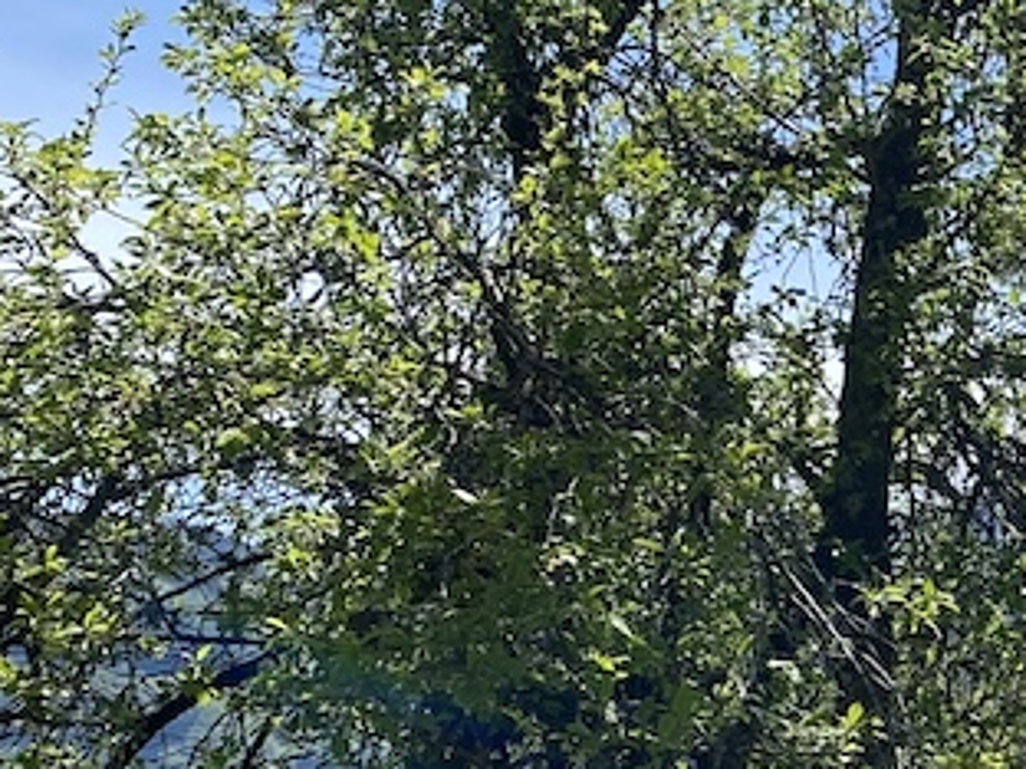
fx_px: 2964
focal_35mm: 100
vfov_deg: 14.5
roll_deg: -3.3
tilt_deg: +2.1
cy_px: 802
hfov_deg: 17.2
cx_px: 1641
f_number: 1.8
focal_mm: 4.25
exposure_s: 1/2688
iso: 32
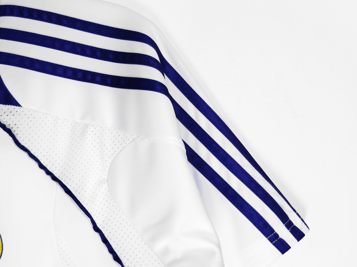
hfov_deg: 47.8
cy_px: 126
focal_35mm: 39
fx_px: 402
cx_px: 169
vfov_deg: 36.8
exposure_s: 1/100
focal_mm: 8.67
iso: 66
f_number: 1.75
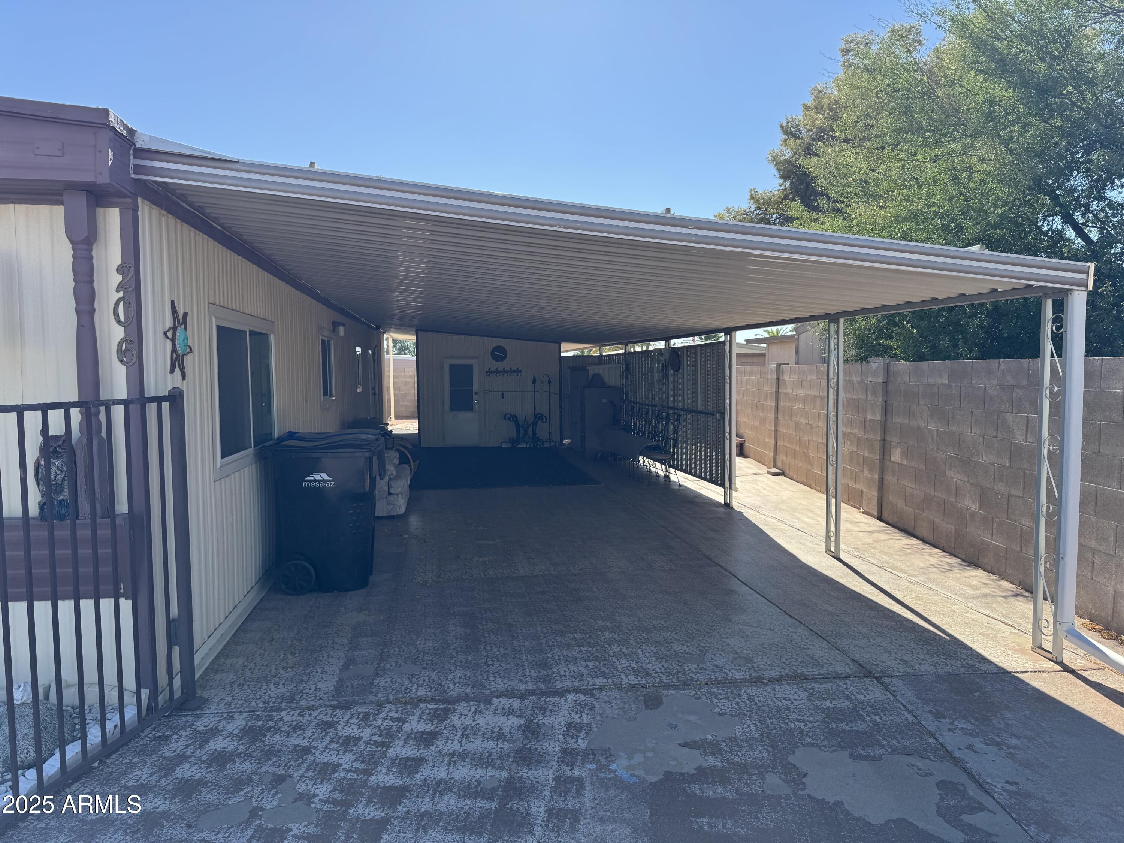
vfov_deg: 56.8
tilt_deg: -5.0
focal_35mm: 24
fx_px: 779
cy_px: 422
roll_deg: +0.3
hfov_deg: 71.6
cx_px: 562
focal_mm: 6.76
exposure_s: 1/2959
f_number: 1.78
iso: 80
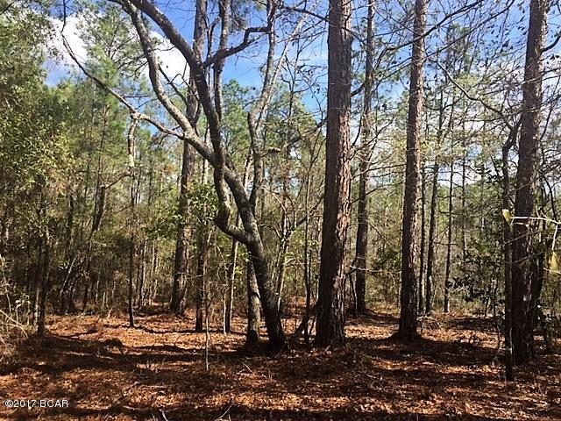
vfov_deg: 48.2
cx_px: 280
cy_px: 210
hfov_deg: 61.7
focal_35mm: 29
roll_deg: -3.5
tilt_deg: +2.2
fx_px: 470
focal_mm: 4.15
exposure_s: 1/807
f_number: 2.2
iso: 32
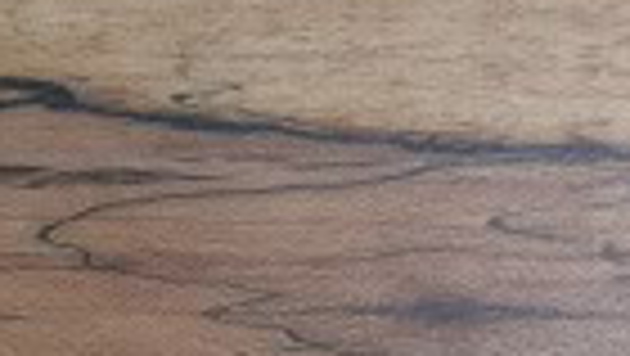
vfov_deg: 5.8
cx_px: 846
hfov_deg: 10.0
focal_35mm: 211
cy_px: 311
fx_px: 3527
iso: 50
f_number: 4.9
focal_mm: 5.7
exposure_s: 1/60.1
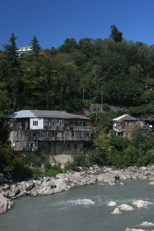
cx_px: 77
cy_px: 116
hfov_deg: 31.9
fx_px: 269
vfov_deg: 46.4
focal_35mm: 42
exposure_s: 1/100
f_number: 8
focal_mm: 28
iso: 100
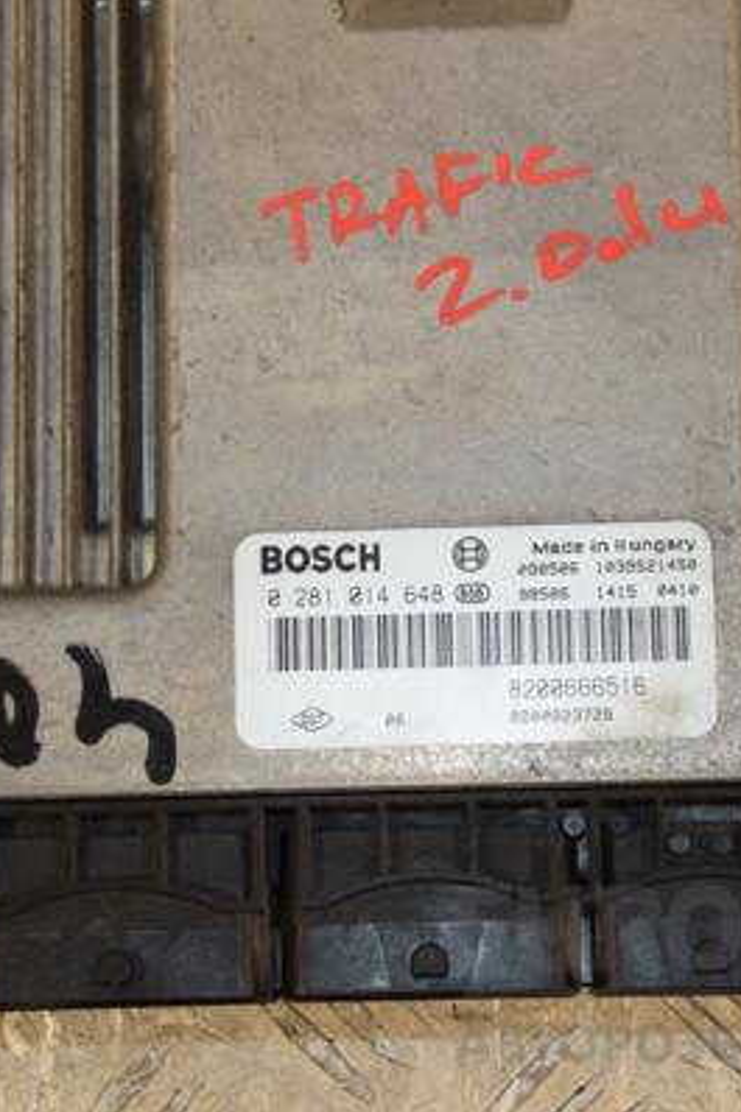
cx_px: 403
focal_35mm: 95
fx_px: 2935
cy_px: 556
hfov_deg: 14.4
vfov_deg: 21.5
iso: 800
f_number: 5.6
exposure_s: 1/200
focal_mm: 42
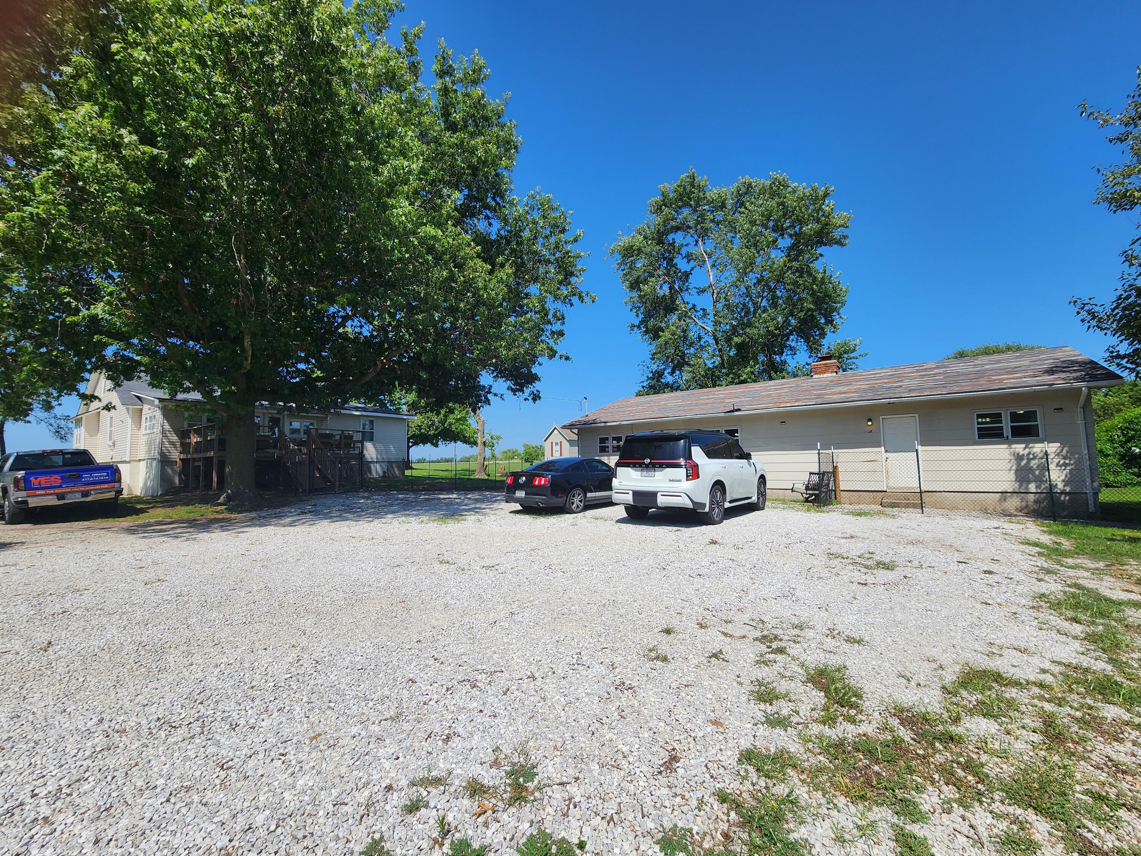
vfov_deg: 89.9
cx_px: 570
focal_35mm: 13
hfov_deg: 106.2
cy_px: 428
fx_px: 429
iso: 50
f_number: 2.2
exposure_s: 1/2397
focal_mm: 2.2
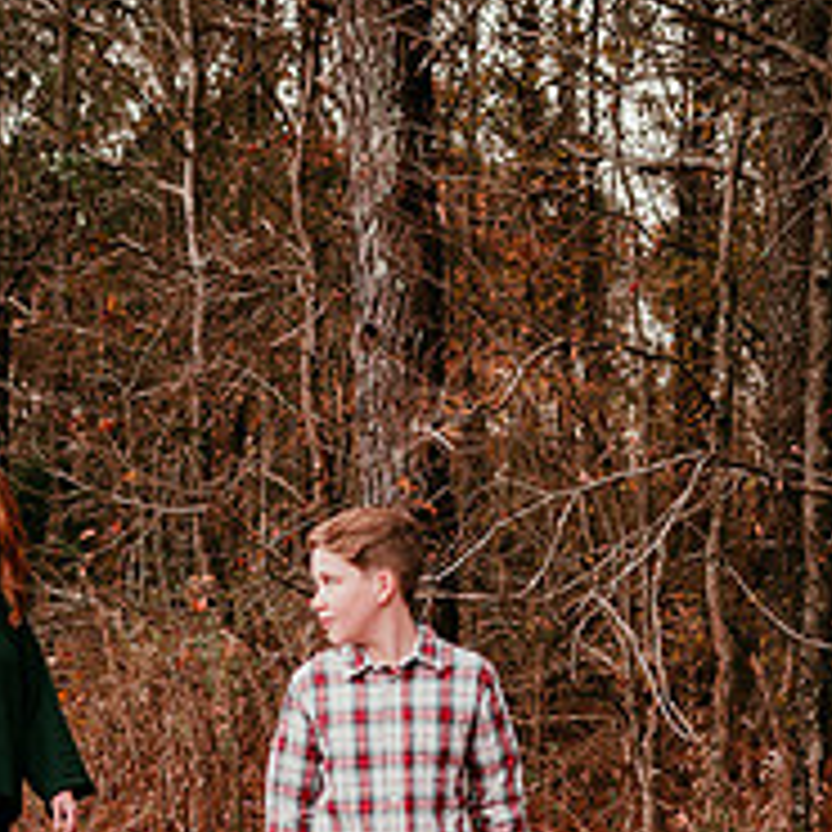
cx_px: 171
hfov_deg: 26.4
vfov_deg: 26.4
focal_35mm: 64
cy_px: 654
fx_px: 1740
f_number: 2.2
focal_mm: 24
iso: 100
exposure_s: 1/160
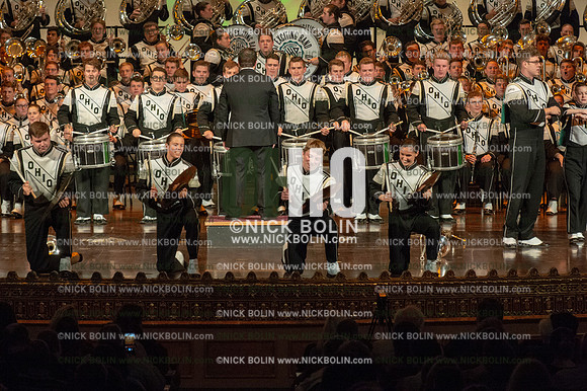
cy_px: 196
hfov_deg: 10.8
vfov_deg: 7.2
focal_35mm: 190
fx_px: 3096
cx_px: 294
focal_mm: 190
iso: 8000
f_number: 5.6
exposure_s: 1/320
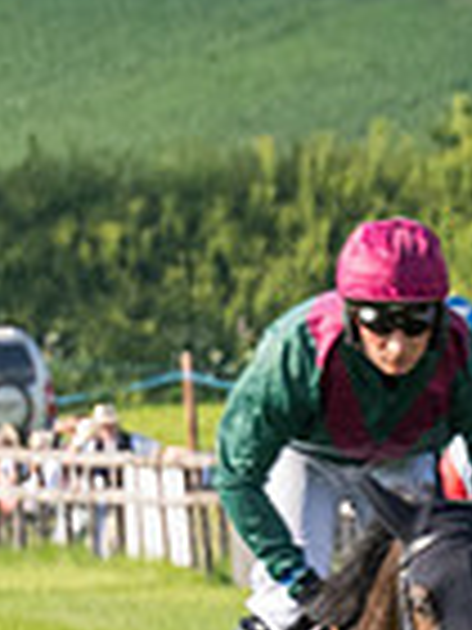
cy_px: 851
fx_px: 36179
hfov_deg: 0.7
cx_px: 1203
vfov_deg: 1.0
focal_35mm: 1990
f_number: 4
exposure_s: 1/3200
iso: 500
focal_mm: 180
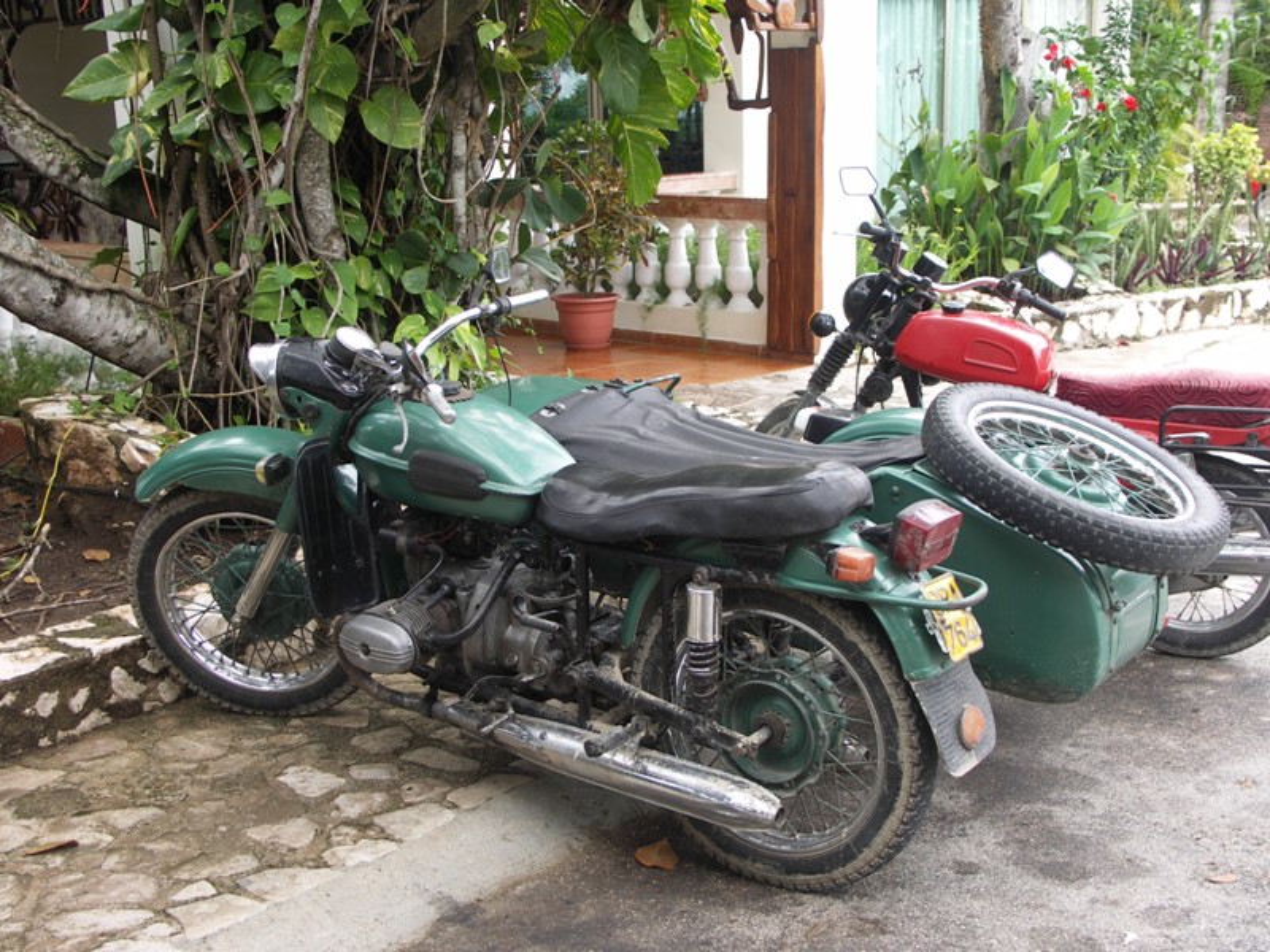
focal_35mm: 47
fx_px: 1724
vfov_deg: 30.9
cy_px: 476
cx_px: 635
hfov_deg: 40.4
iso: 50
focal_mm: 12.1
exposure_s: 1/100
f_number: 3.2
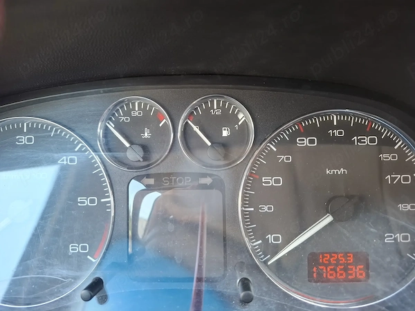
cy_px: 156
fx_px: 276
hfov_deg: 73.9
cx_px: 208
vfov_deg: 58.9
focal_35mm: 23
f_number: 1.8
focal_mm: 5.54
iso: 250
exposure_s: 1/50
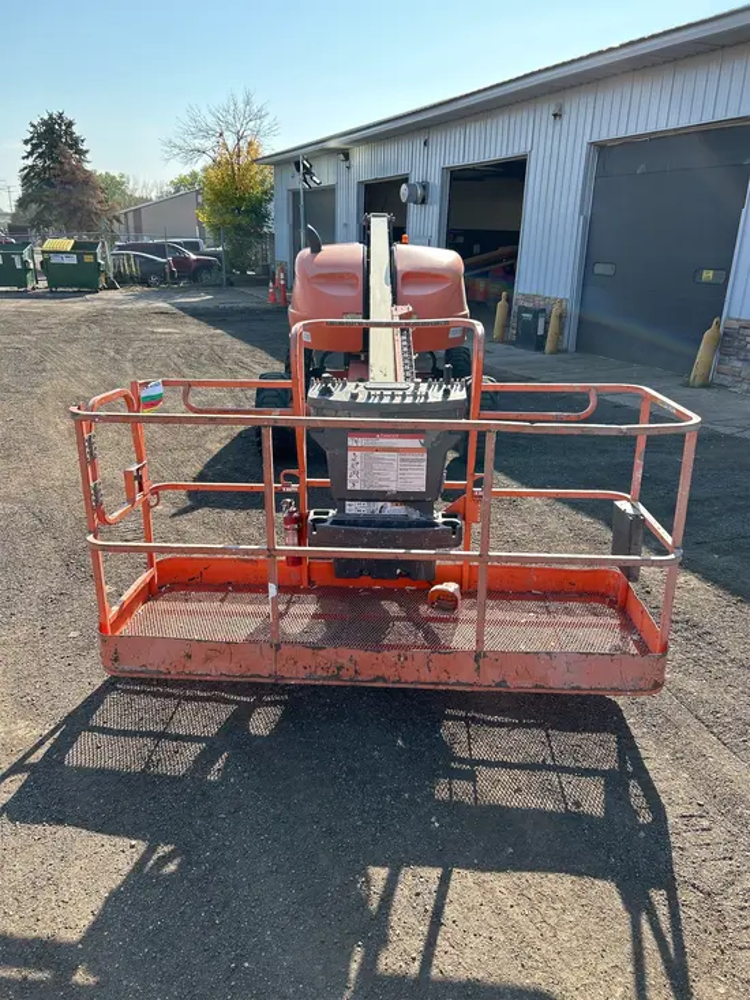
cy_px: 500
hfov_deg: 53.1
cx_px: 375
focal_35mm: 26
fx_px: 751
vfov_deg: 67.3
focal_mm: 5.7
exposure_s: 1/1511
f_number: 1.5
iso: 50
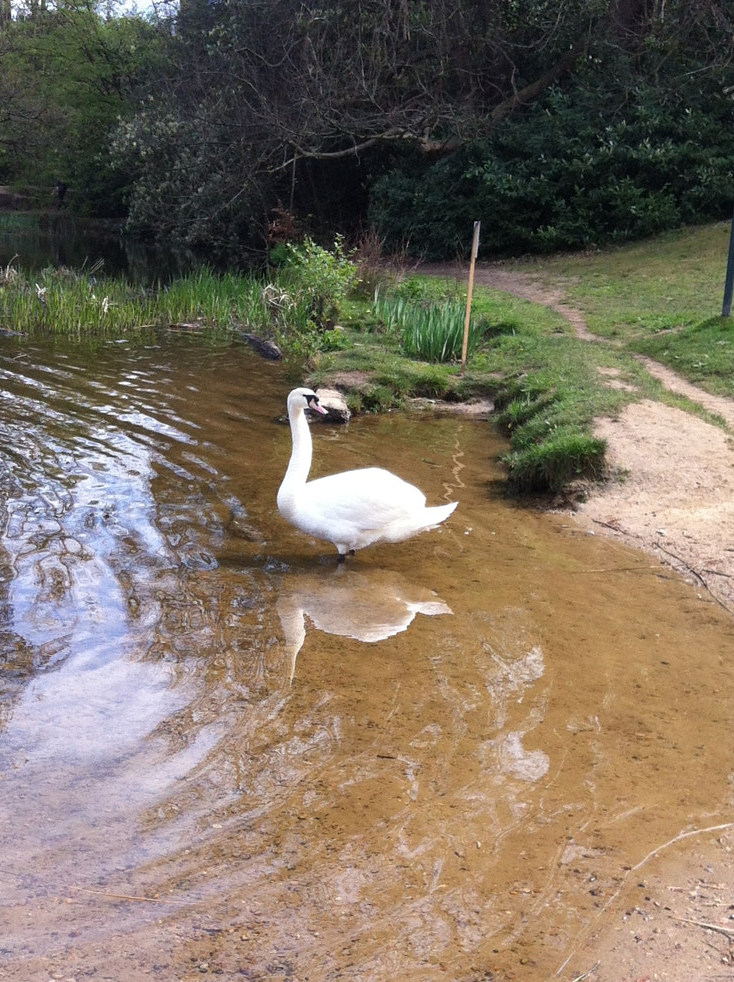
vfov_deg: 33.6
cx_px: 344
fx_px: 1615
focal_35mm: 57
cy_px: 624
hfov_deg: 25.6
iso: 80
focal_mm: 3.85
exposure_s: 1/511
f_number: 2.8
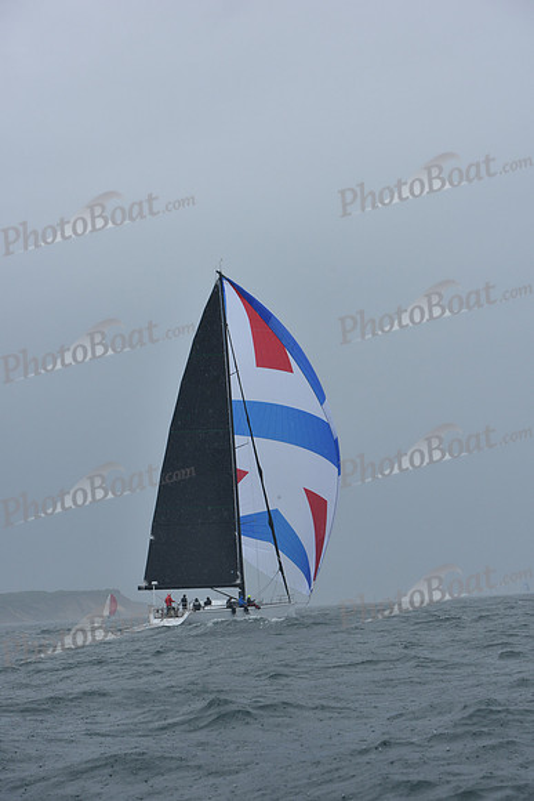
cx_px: 267
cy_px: 400
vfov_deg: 26.0
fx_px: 1734
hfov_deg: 17.5
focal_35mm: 78
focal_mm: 78
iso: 320
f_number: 8
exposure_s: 1/1000
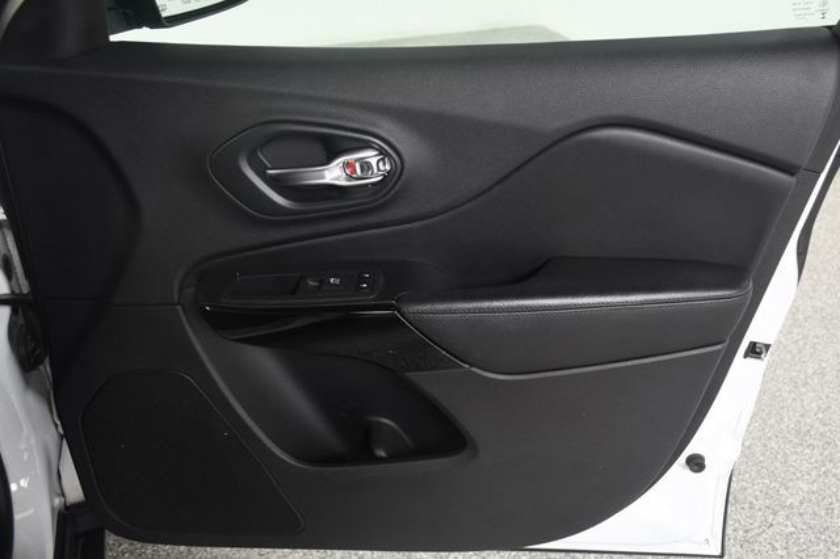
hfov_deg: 55.8
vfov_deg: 38.8
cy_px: 280
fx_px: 793
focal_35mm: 34
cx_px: 420
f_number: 4.5
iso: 100
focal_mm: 23
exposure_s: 1/160
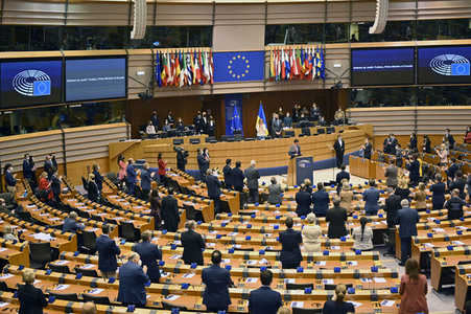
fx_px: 654
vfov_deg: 27.0
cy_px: 157
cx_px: 236
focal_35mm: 50
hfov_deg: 39.6
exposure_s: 1/500
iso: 3200
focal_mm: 50
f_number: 4
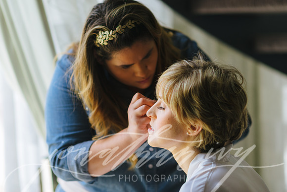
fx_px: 678
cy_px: 96
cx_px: 144
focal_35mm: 85
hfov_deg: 23.9
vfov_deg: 16.1
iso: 400
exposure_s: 1/500
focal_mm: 85
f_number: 2
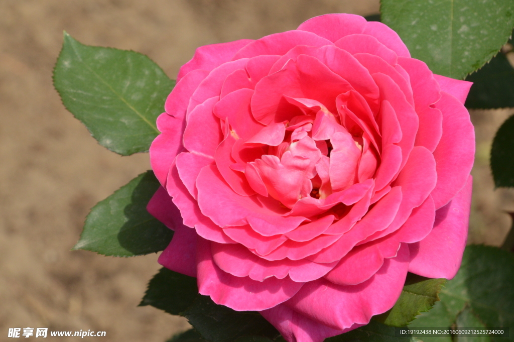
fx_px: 4173
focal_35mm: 292
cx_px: 257
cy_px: 171
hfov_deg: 7.0
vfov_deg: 4.7
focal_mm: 195
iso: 560
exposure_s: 1/250
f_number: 20
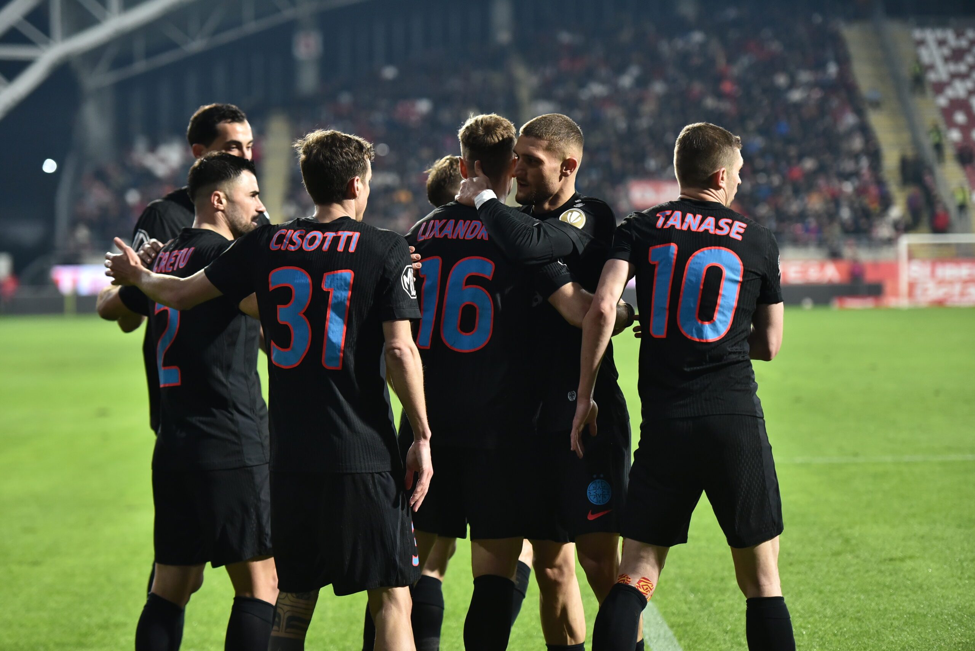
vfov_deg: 12.2
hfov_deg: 18.3
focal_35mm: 112
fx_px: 3034
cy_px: 326
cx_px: 488
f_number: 2.8
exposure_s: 1/1000
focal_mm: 112
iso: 2000
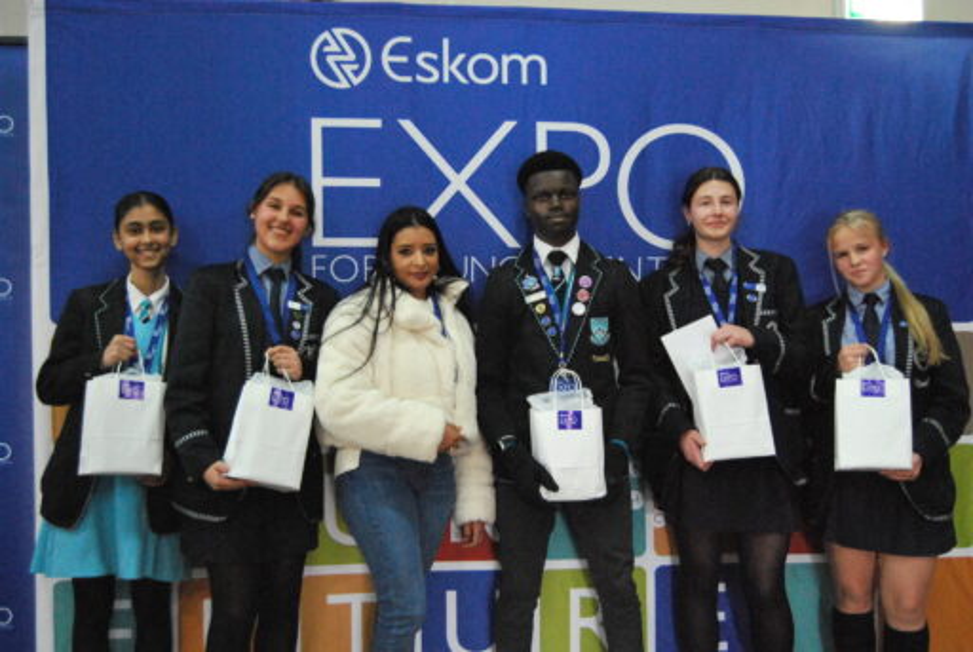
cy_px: 326
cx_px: 486
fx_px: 934
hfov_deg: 55.0
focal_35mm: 34
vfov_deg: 38.5
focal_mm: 23
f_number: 3.8
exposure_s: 1/50
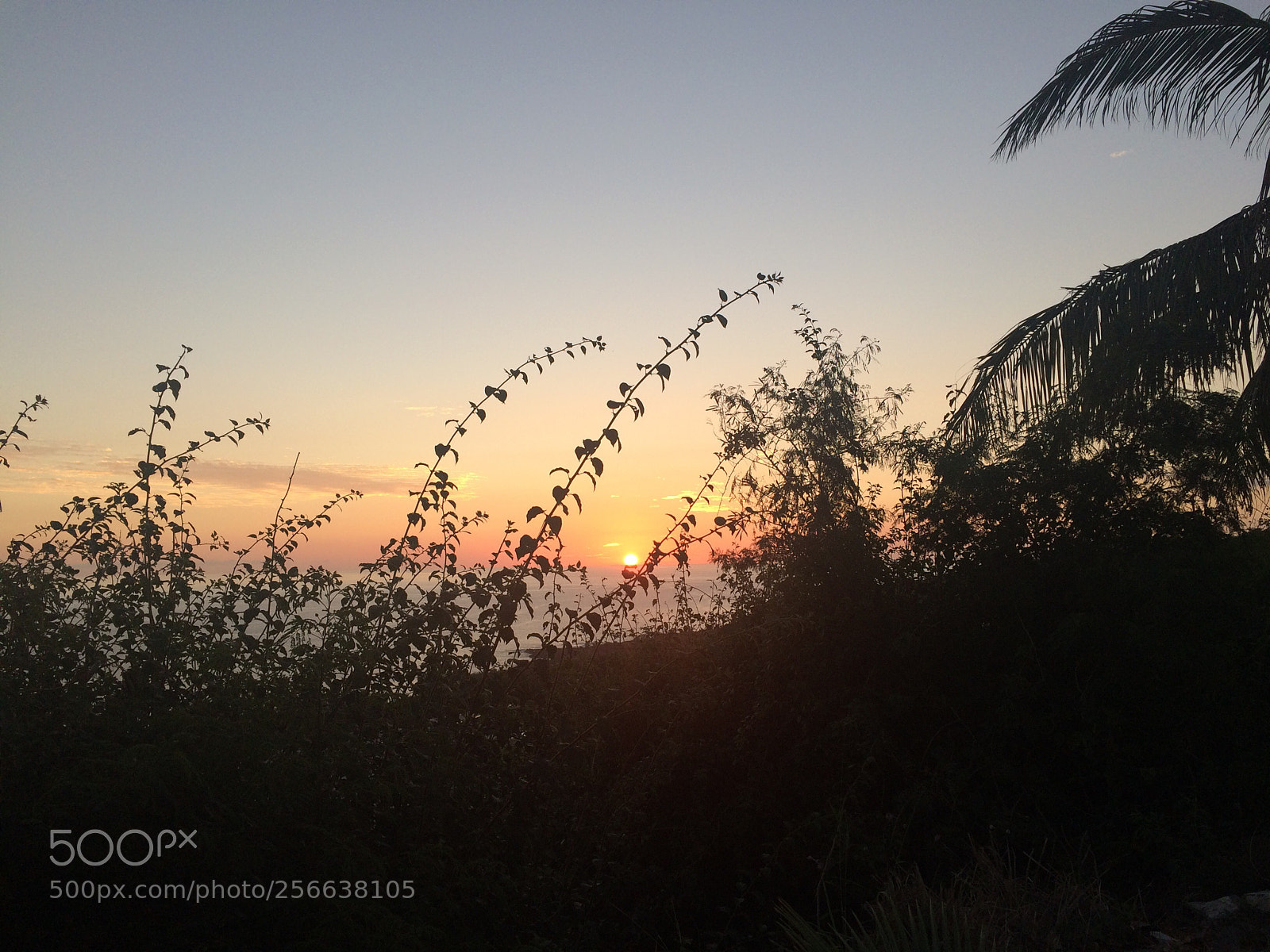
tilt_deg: +4.4
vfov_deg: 48.2
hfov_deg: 61.7
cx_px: 635
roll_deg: +1.6
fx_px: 1064
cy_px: 476
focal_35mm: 29
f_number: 2.2
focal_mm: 4.15
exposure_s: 1/398
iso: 32
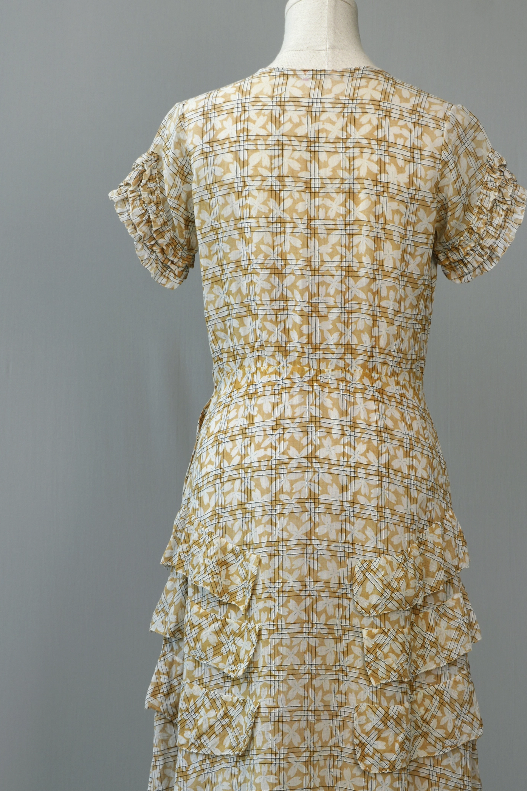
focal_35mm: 85
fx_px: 1859
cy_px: 494
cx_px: 316
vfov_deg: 23.9
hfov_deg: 16.1
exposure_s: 1/30
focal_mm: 41
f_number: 7.1
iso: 160
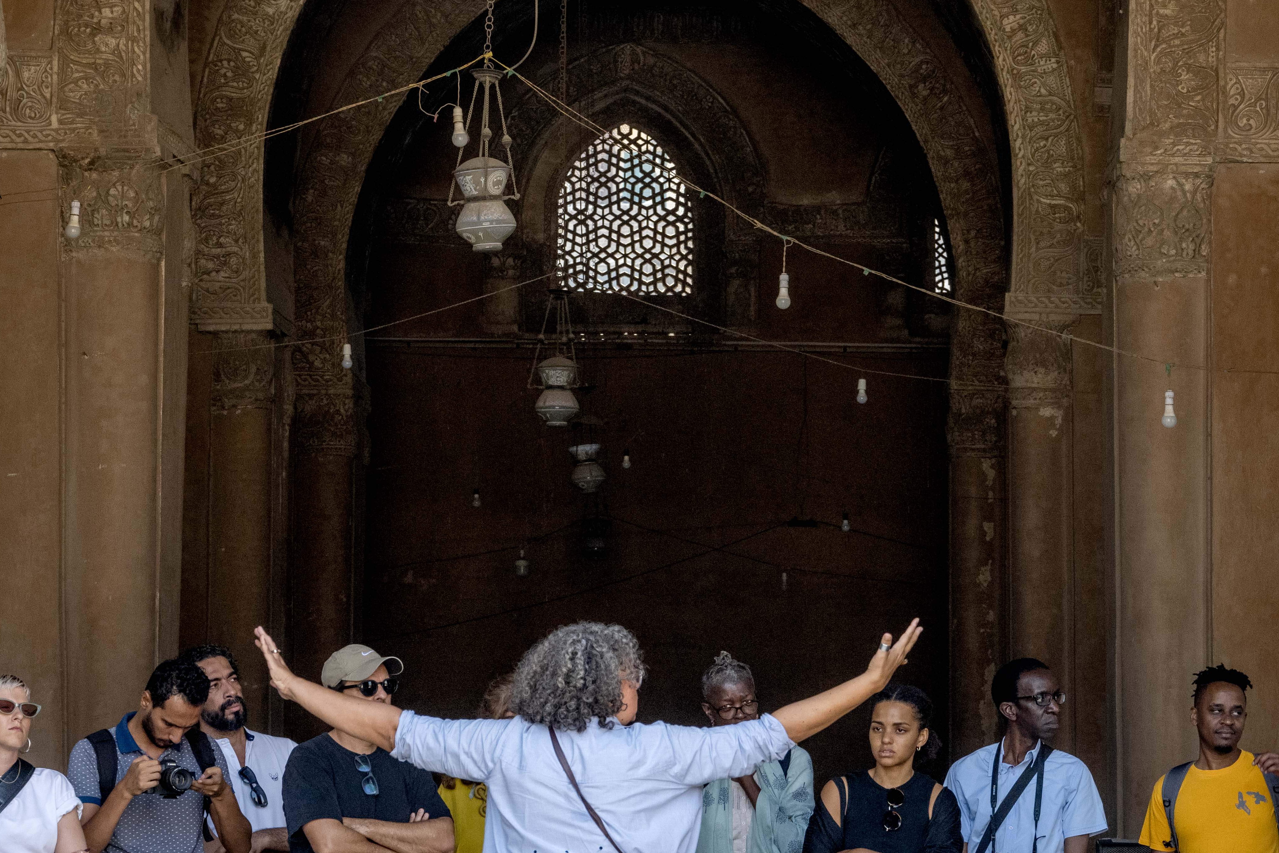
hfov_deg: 17.5
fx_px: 4156
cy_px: 549
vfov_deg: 11.7
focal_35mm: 117
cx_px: 722
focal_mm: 58
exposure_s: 1/400
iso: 640
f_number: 6.3
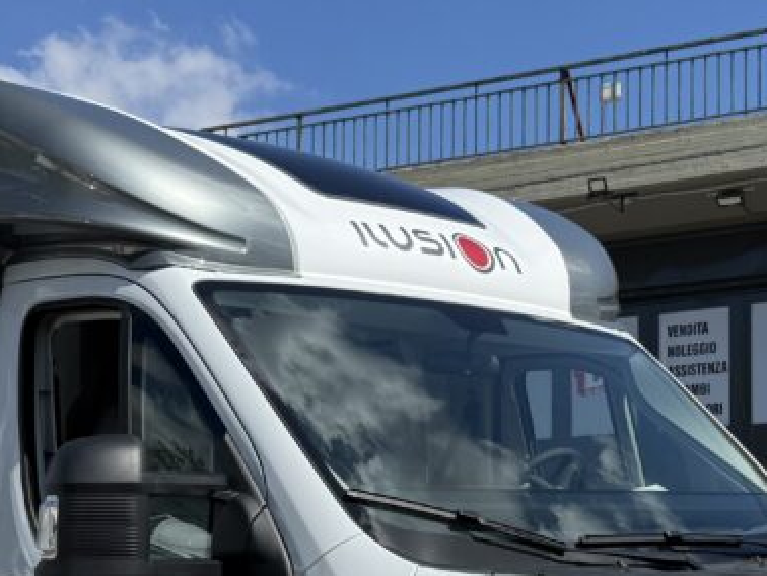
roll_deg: -0.1
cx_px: 450
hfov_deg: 29.7
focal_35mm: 65
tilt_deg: +3.9
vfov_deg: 21.9
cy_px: 548
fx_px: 1441
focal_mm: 6.76
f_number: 1.78
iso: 100
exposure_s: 1/7353
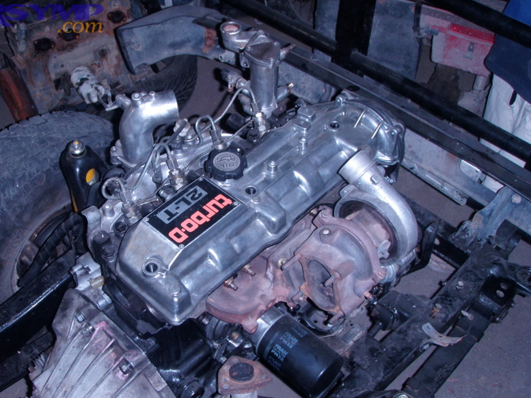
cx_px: 225
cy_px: 209
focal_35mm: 44
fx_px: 675
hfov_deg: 42.8
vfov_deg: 32.8
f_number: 3.5
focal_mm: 6.7
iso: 160
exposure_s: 1/30
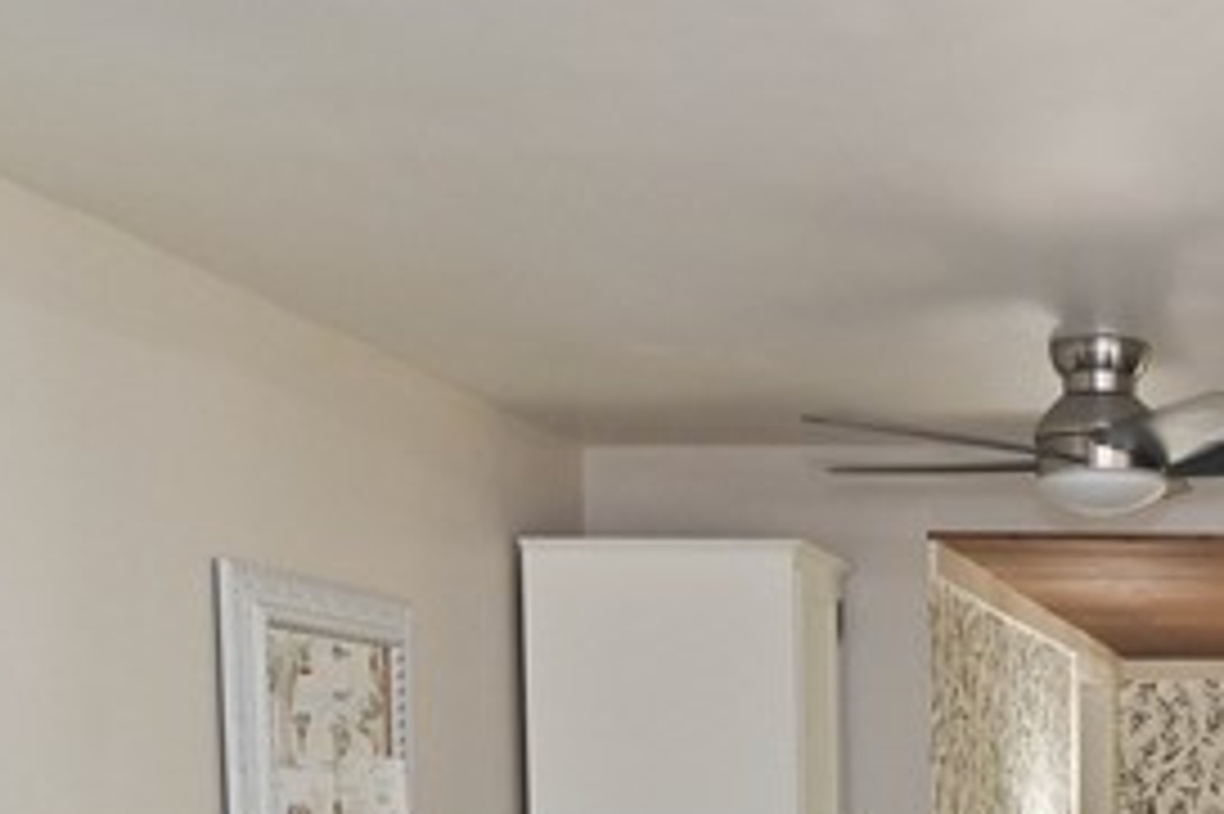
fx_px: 2175
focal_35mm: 64
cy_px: 998
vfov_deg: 19.8
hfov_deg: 28.4
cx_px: 1372
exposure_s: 1/60
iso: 500
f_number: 4
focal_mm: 16
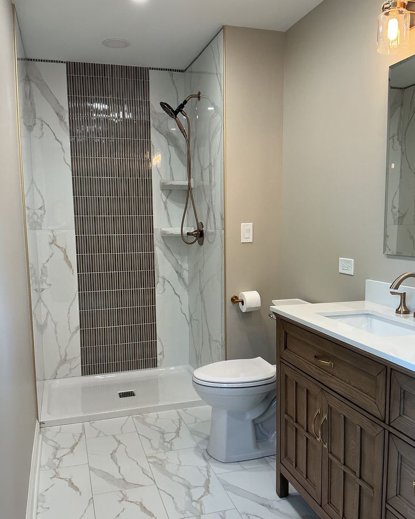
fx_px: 476
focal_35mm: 31
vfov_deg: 57.1
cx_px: 205
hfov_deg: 47.1
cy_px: 274
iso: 40
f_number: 1.8
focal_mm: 3
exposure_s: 1/60
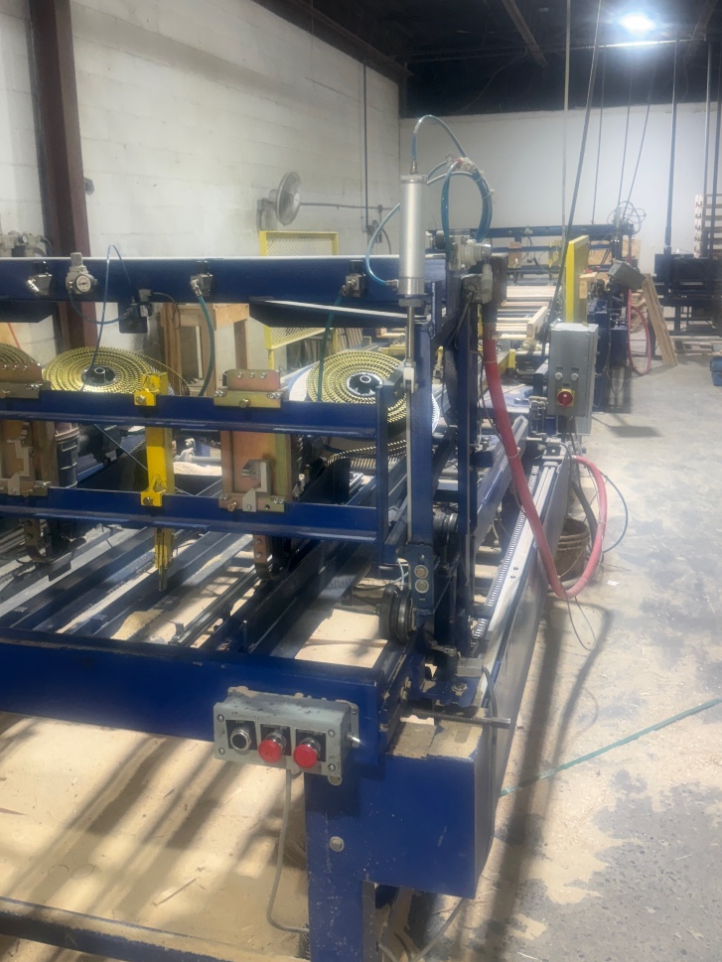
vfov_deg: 55.2
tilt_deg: -13.5
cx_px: 360
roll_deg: +0.1
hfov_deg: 43.0
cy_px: 419
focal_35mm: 33
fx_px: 918
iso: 200
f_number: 1.78
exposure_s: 1/120
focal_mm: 6.76
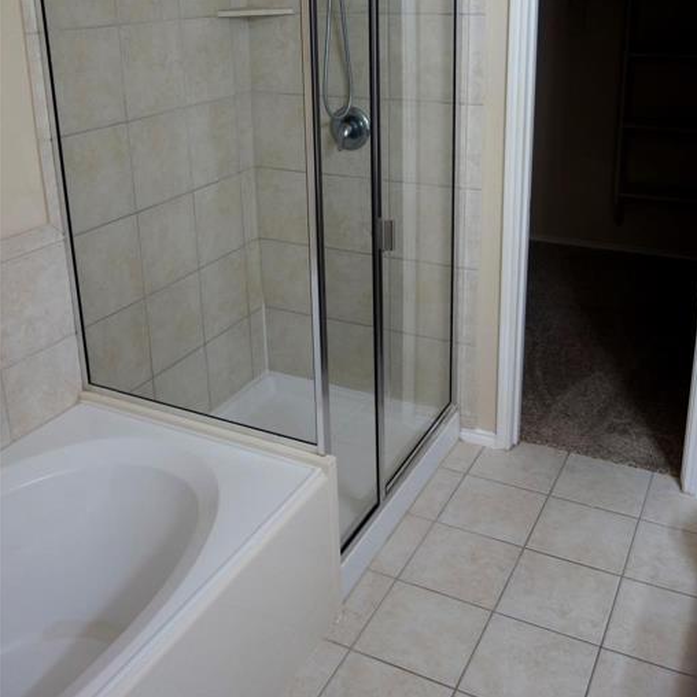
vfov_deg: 45.1
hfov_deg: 46.0
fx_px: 820
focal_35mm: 36
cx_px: 350
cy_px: 215
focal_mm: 10.4
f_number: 1.8
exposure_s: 1/30
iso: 125
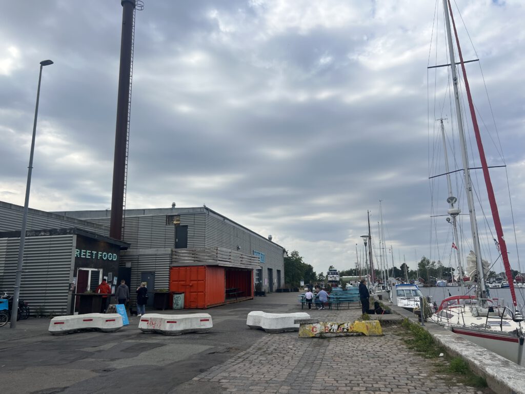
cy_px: 197
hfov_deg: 67.3
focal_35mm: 26
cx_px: 262
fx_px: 394
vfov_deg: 53.1
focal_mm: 5.7
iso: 50
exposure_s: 1/5319
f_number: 1.5
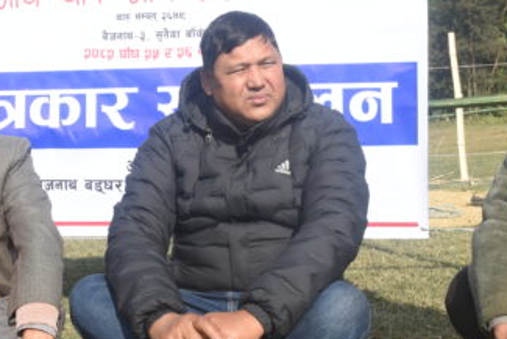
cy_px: 151
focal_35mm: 71
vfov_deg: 19.2
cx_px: 204
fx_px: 1000
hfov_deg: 28.4
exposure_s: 1/250
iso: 400
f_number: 11
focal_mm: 30
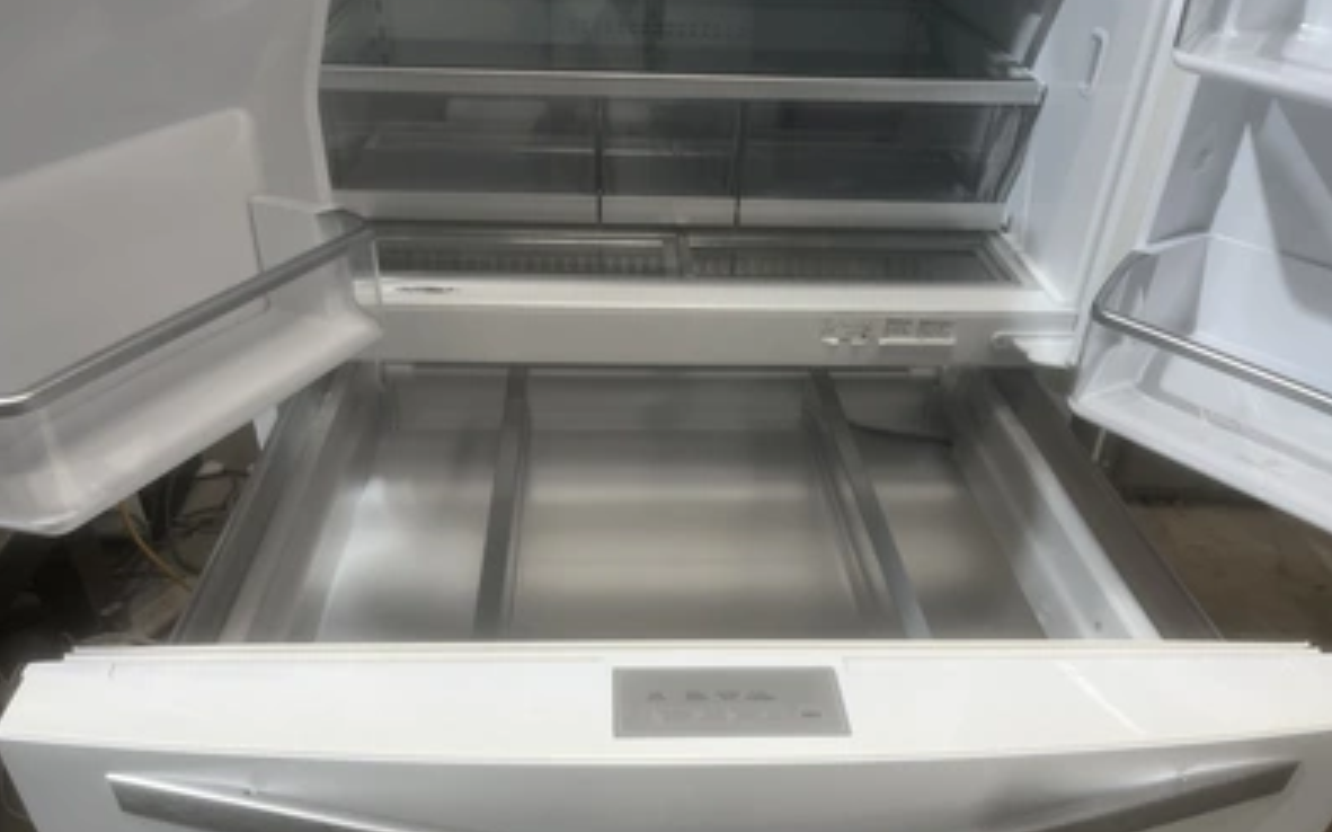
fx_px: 1016
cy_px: 494
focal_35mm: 28
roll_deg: -1.5
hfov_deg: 66.5
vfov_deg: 44.3
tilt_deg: -34.0
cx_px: 673
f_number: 1.6
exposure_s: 1/120
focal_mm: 5.1
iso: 125
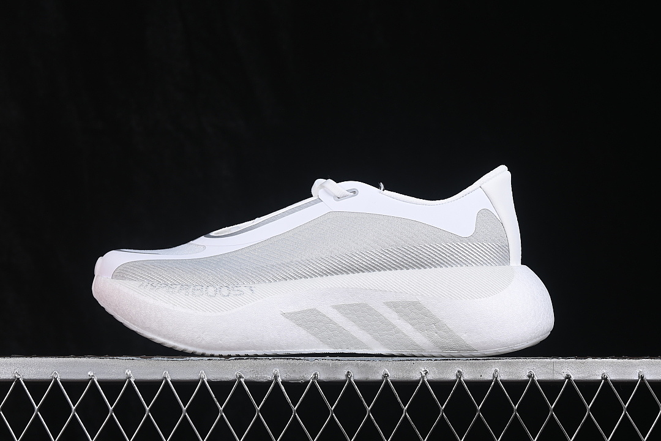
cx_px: 330
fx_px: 1377
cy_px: 220
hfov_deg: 27.0
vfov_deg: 18.2
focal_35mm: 75
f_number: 8
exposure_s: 1/100
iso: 160
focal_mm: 50
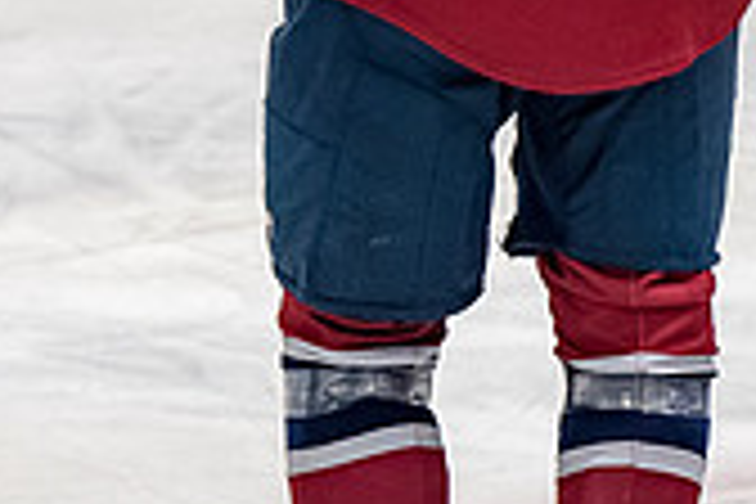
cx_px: 513
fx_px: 14594
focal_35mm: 695
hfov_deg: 3.0
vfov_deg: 2.0
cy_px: -315
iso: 1600
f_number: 3.2
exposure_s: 1/800
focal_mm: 120
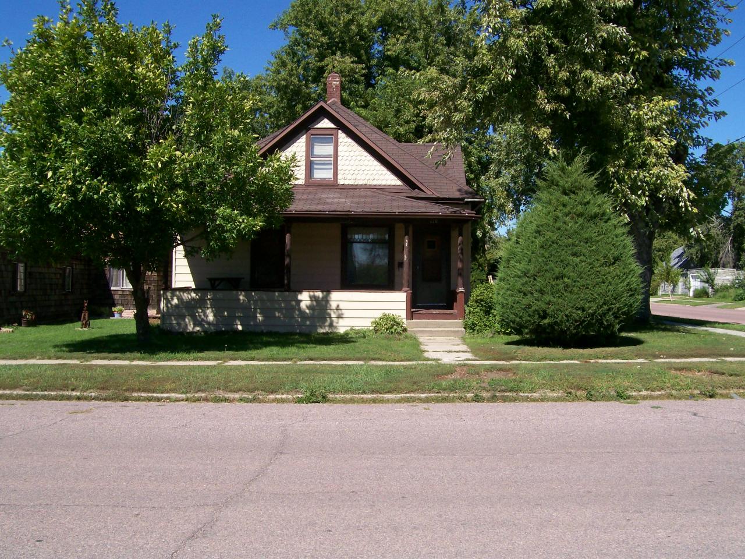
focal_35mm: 36
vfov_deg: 39.7
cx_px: 372
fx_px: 775
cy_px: 280
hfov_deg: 51.4
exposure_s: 1/613
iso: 80
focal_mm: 6
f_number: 4.8
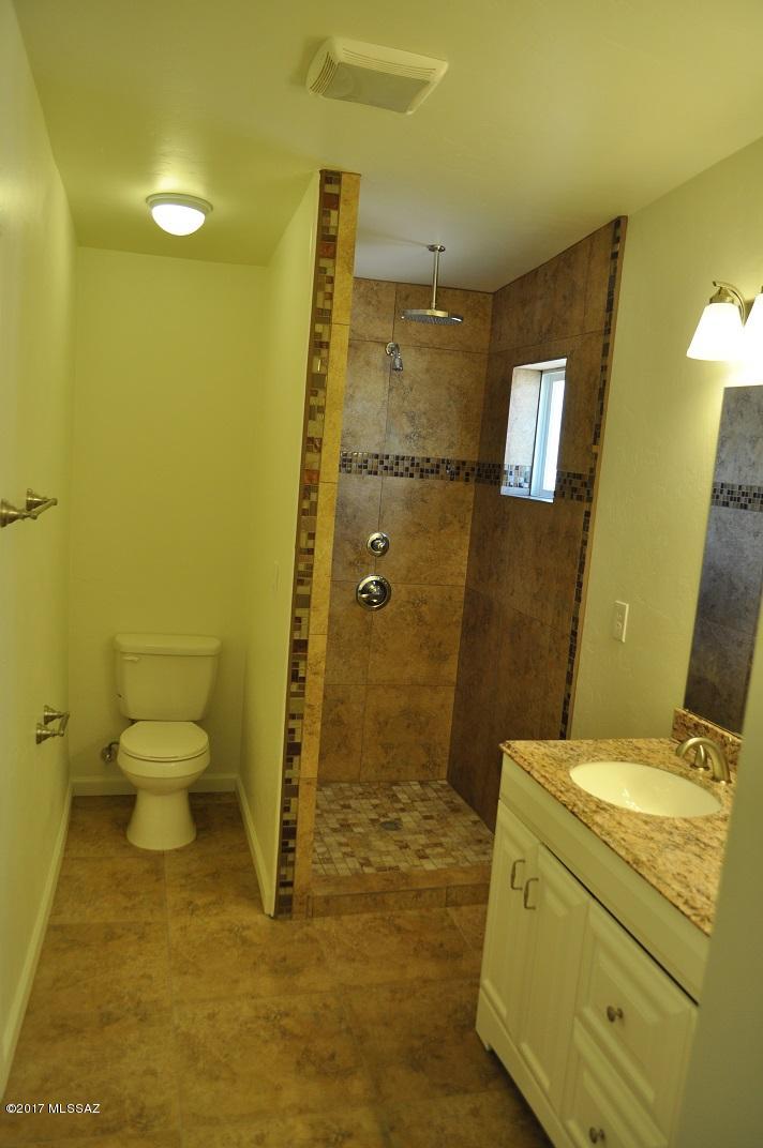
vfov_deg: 67.4
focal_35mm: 27
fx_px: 861
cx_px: 382
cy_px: 574
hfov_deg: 47.8
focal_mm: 18
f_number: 4.5
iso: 400
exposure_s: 1/80
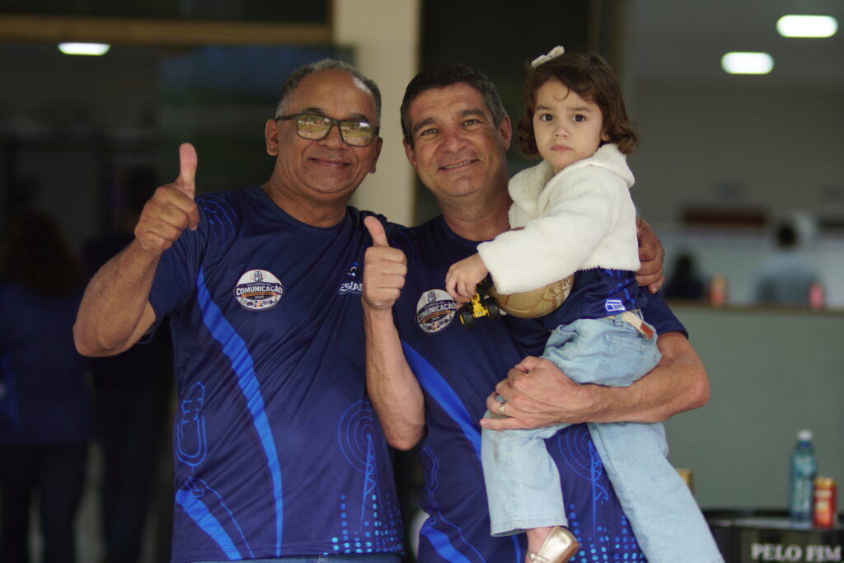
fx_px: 2989
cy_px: 282
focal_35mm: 128
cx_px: 422
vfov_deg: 10.8
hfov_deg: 16.1
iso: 100
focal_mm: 85
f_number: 1.8
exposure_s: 1/60
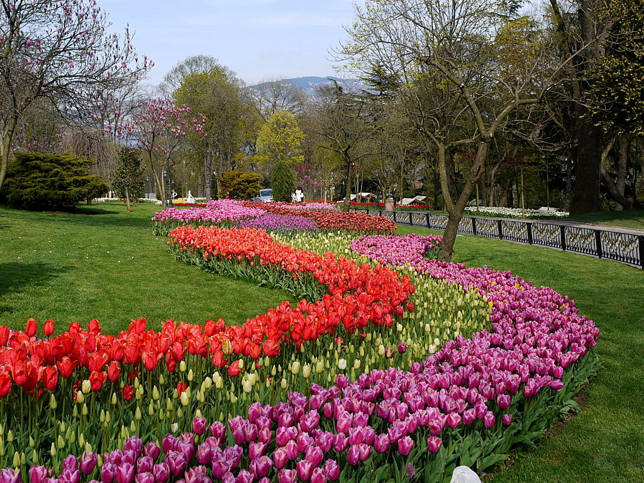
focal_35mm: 44
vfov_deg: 32.9
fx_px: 819
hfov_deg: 42.9
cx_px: 322
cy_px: 242
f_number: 8
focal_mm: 22
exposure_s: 1/200
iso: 100
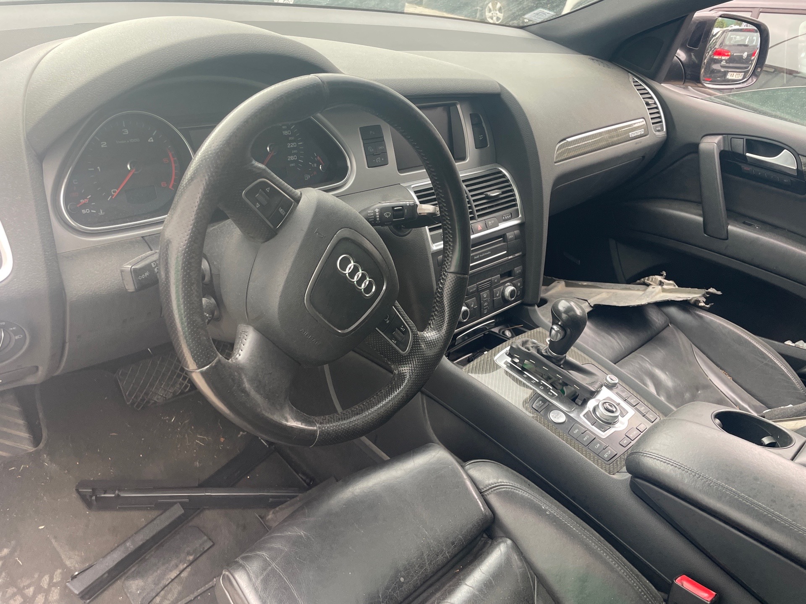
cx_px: 403
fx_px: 605
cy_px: 302
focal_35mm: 26
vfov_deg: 53.1
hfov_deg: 67.3
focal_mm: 4.2
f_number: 1.6
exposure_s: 1/121
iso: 100
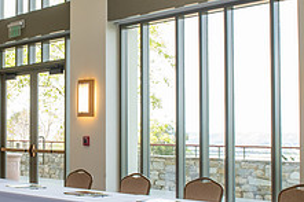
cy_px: 112
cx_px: 56
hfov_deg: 31.0
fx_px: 532
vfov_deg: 21.5
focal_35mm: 63
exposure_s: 1/250
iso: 800
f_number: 6.3
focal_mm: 24
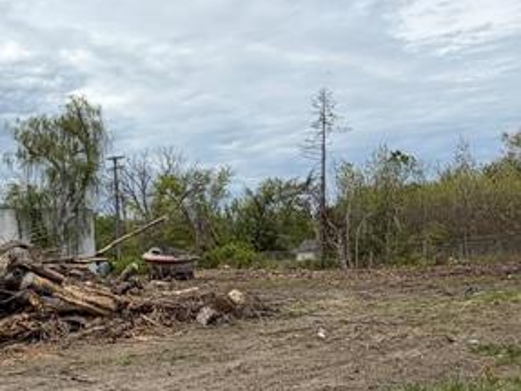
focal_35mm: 50
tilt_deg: -0.4
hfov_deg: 36.6
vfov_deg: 29.1
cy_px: 220
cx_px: 87
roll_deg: +0.1
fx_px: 752
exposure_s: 1/1431
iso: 20
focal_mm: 2.22
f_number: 2.2
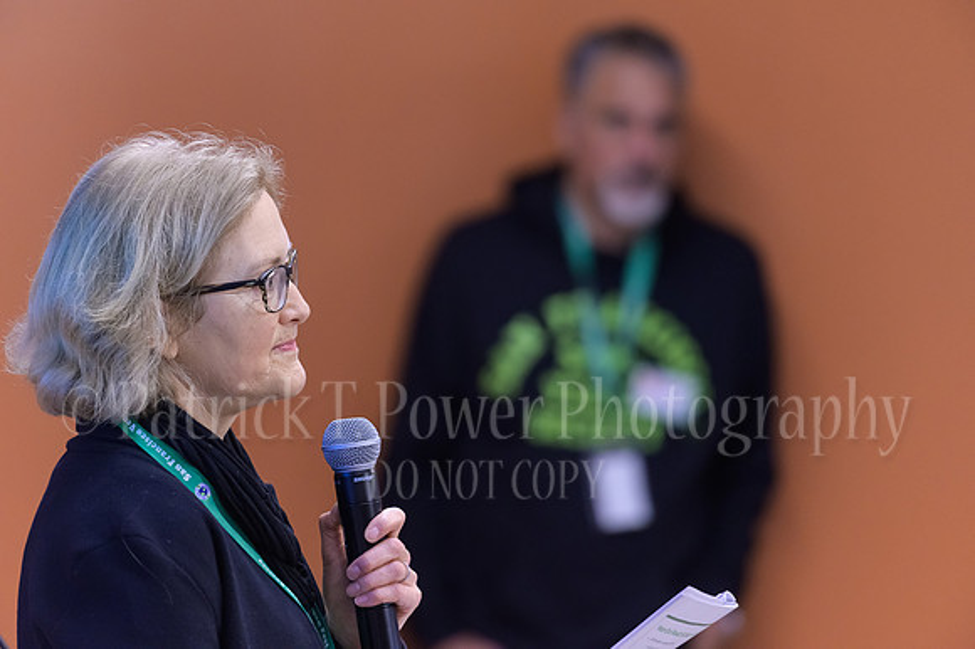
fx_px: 7579
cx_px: 488
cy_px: 324
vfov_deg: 4.9
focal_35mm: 280
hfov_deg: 7.4
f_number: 4
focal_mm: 280
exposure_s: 1/250
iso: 4000
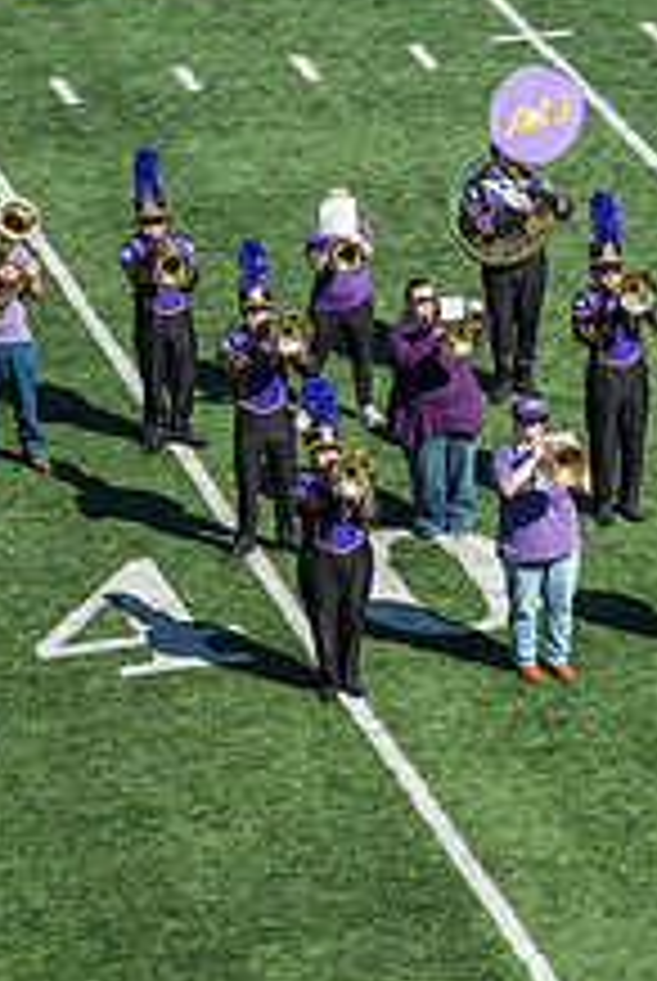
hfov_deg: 5.5
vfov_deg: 8.3
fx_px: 6740
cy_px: 313
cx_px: 1210
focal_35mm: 247
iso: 100
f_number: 4
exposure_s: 1/800
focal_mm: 93
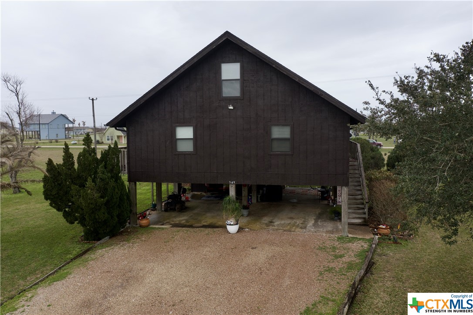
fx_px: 368
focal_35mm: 28
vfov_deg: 46.4
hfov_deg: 65.5
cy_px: 158
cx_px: 236
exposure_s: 1/200
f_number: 5
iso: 100
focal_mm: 10.26
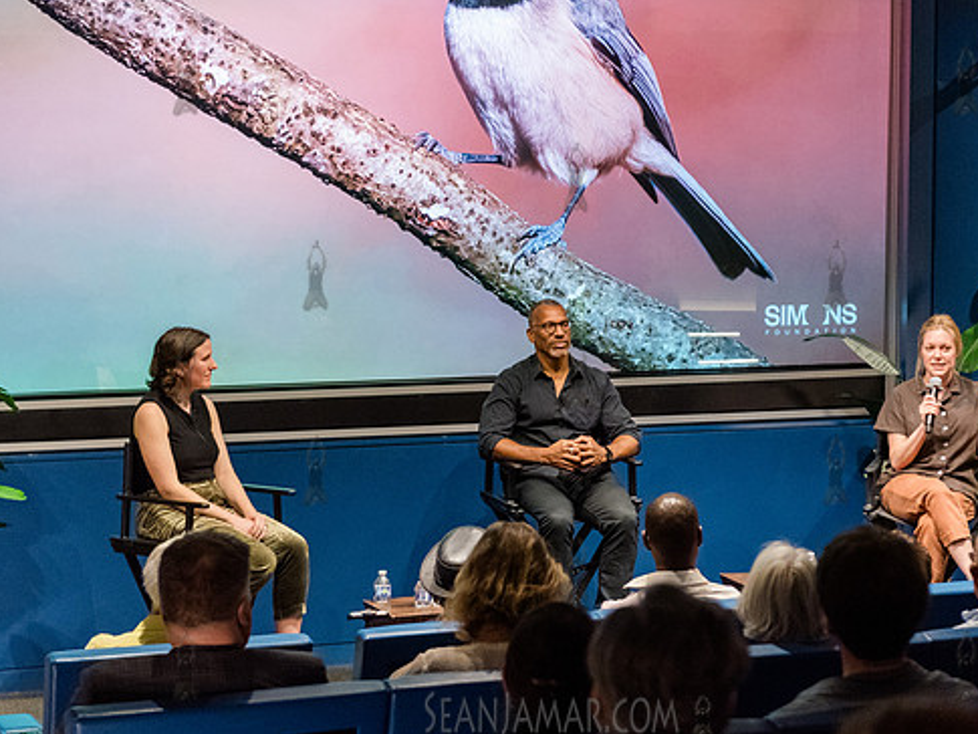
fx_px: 2430
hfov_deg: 22.7
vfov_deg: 17.2
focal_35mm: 86
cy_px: 385
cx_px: 621
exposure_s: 1/200
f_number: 3.5
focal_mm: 66
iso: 6400
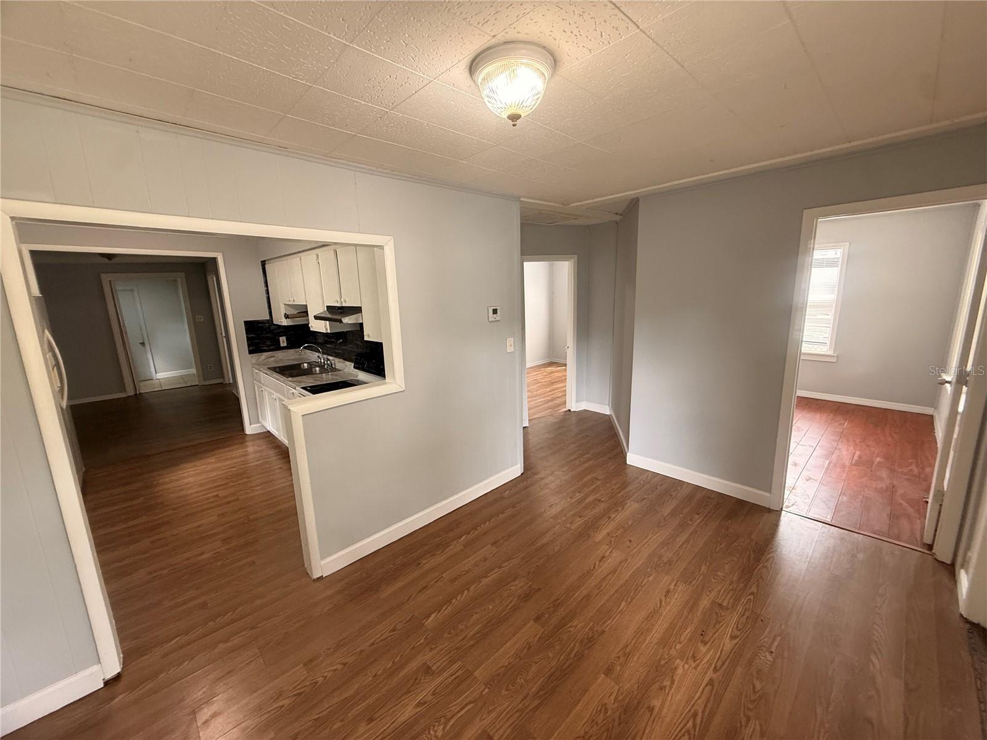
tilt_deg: -11.2
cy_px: 370
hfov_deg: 102.1
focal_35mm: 14
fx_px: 399
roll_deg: +1.5
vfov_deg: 85.7
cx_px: 494
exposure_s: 1/60
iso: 200
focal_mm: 2.22
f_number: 2.2
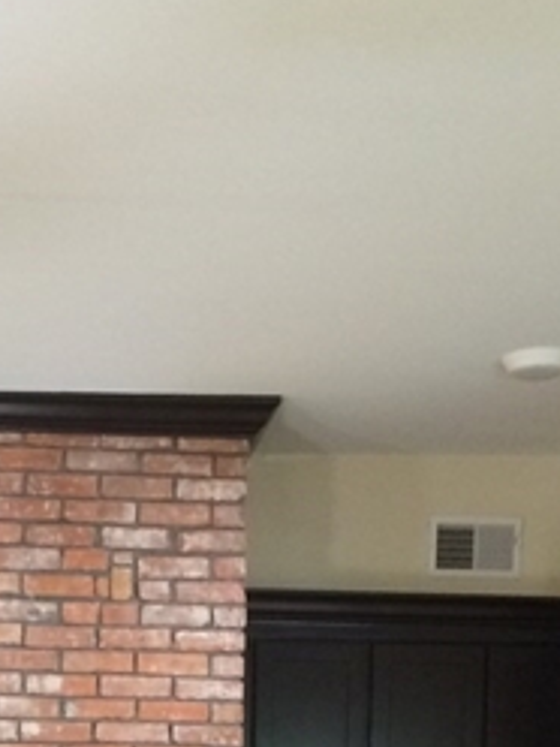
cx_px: 99
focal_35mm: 93
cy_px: 1090
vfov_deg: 18.8
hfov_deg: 15.8
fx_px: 2006
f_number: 2.2
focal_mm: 4.12
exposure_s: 1/30
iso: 250
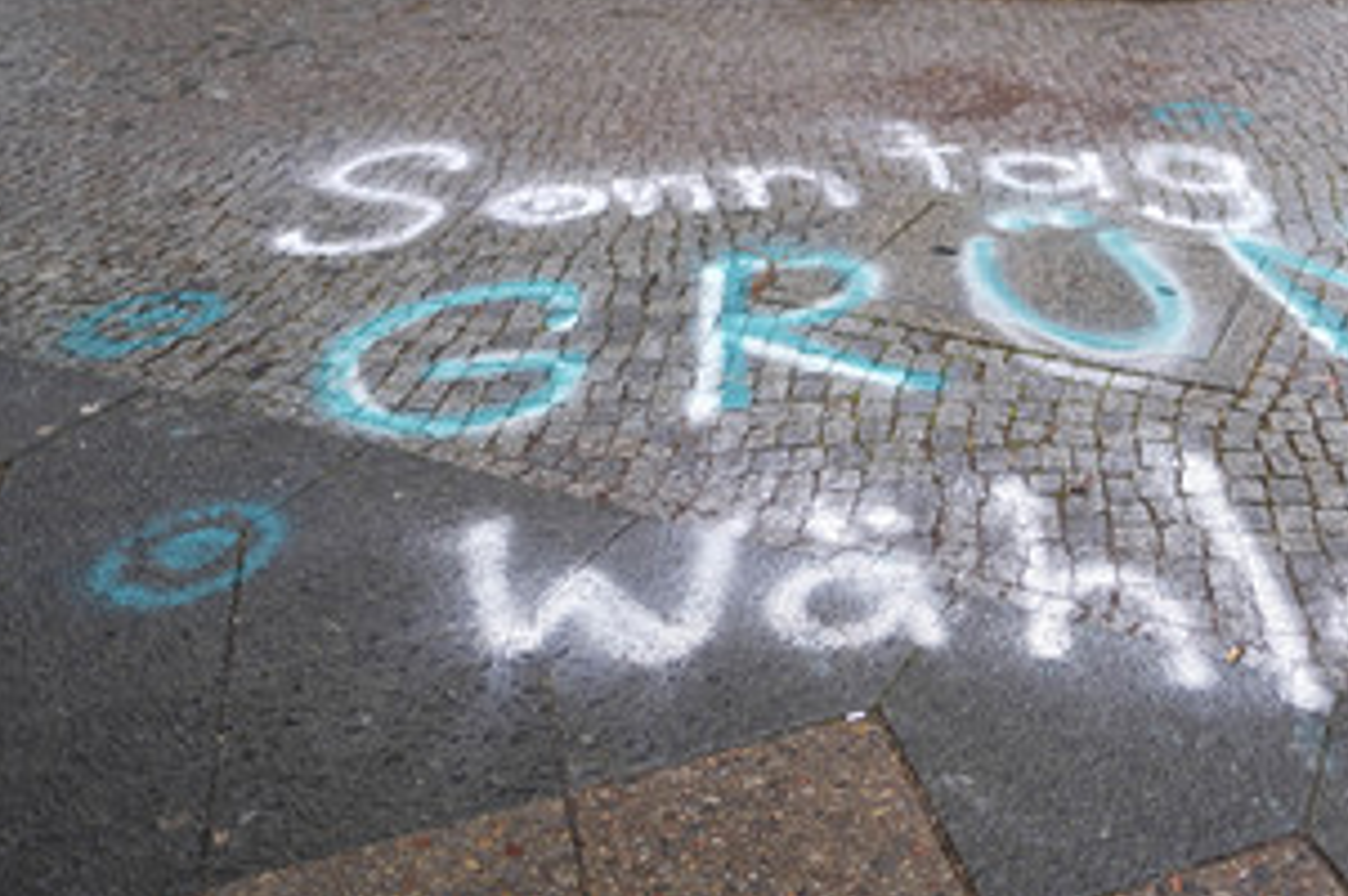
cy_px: 237
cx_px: 974
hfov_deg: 51.4
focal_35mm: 36
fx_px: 1347
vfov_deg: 36.1
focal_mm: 16
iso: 160
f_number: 1.4
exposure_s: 1/120
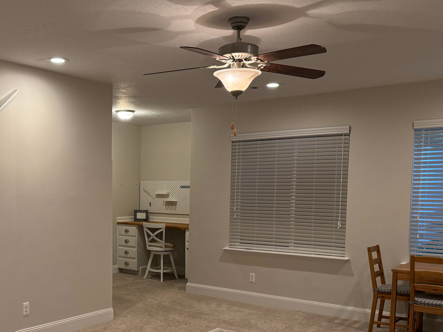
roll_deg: -0.7
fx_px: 525
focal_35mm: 41
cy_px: 236
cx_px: 118
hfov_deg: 44.5
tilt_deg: -5.0
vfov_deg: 34.6
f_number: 1.78
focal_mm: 6.76
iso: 250
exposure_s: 1/120
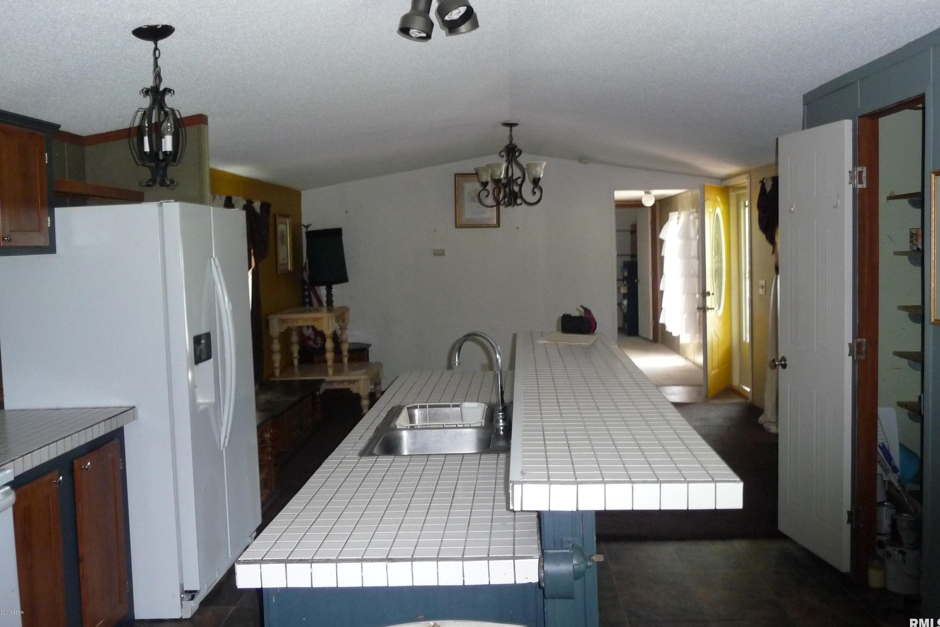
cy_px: 275
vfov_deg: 38.8
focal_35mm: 34
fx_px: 888
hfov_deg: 55.8
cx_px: 478
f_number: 3.5
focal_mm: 5.3
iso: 400
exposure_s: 1/30
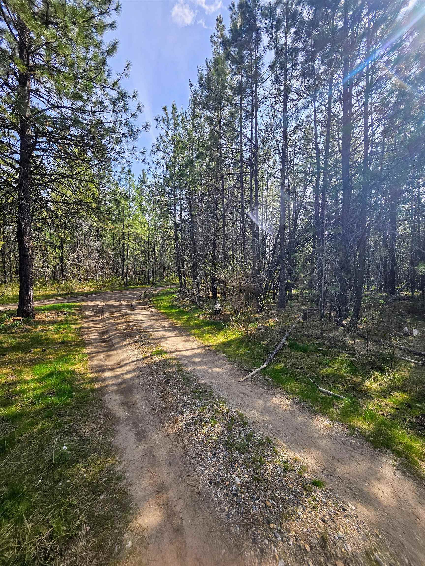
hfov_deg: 89.9
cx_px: 212
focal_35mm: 13
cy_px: 283
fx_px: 213
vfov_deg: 106.2
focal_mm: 1.74
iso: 32
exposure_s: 1/503
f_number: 2.2
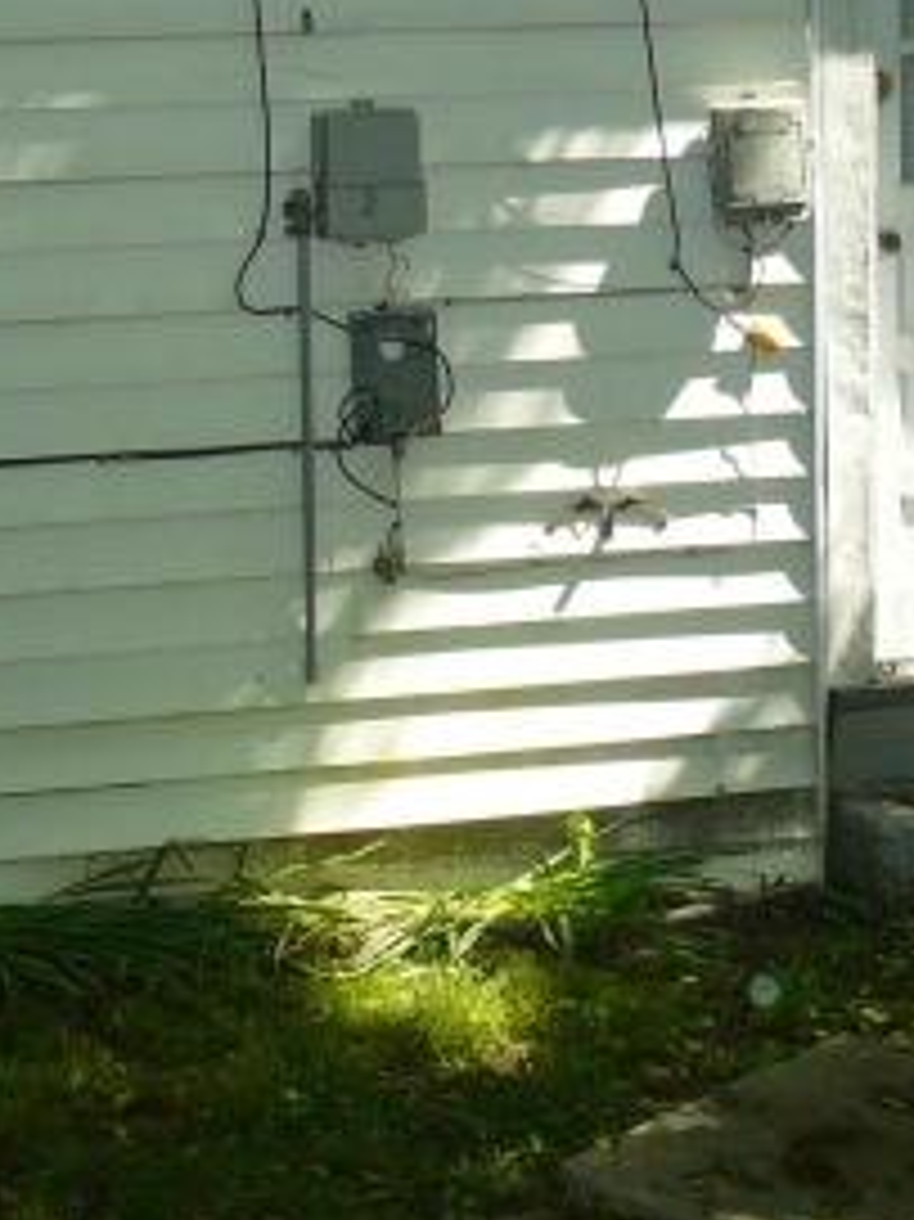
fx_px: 2431
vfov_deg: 28.2
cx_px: 295
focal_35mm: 69
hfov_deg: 21.2
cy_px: 567
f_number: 2.8
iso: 100
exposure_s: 1/500
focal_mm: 4.6
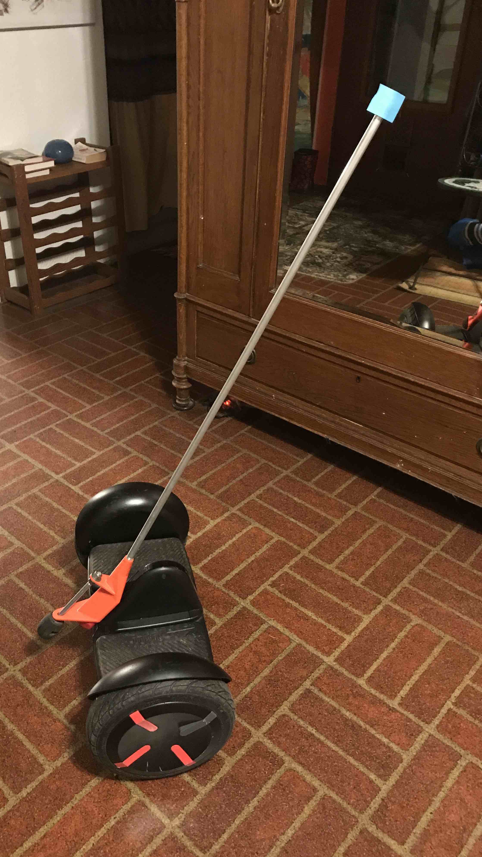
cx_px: 202
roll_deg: +0.4
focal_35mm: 31
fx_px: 704
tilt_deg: -32.5
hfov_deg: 37.7
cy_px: 424
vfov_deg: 62.6
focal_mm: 3.99
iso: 100
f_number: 1.8
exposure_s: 1/4
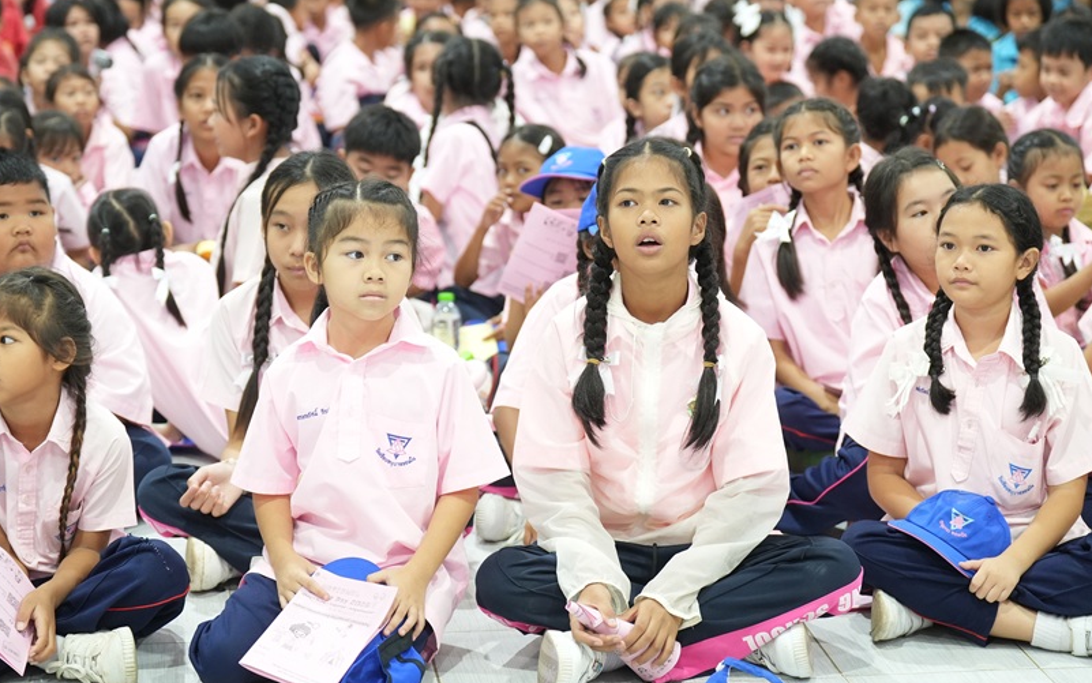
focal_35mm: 89
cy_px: 296
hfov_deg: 23.3
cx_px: 530
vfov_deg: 14.7
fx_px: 2649
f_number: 2.8
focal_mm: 70
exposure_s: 1/250
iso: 2500
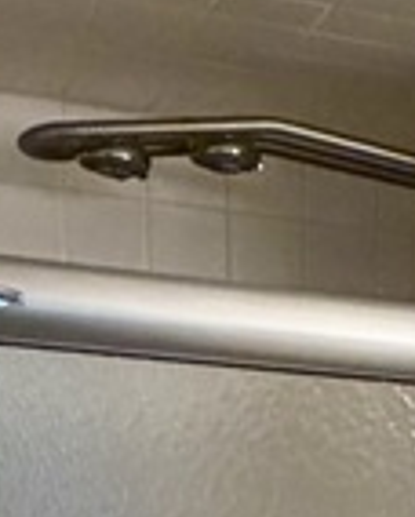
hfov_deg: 13.7
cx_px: 663
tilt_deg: -15.2
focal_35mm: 104
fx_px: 1593
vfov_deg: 15.7
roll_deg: -4.5
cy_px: 932
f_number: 2.2
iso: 250
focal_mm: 2.22
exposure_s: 1/120
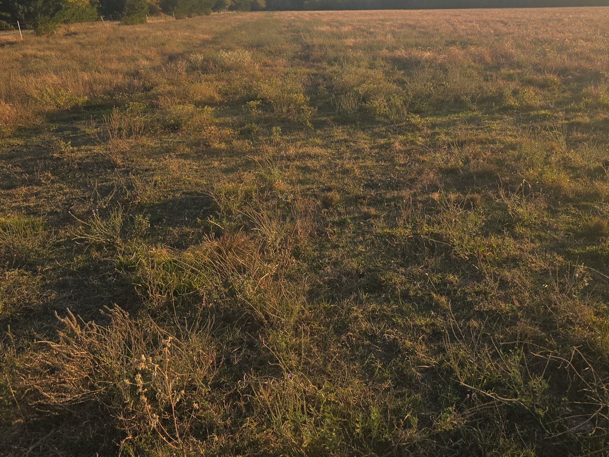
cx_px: 393
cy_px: 147
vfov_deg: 42.3
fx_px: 581
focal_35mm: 33
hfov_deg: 54.5
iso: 12
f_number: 1.7
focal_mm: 6.3
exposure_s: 1/359
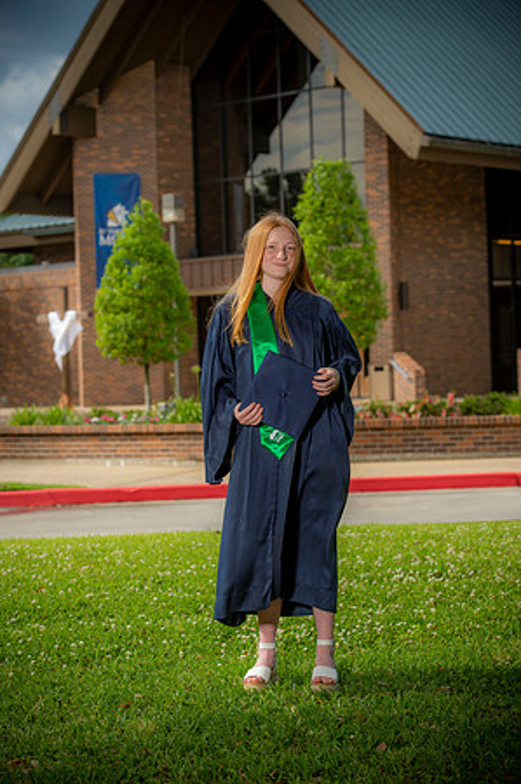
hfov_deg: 15.2
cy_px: 392
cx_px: 260
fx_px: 1958
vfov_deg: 22.6
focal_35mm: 90
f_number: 5.6
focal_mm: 90
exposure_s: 1/250
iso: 80
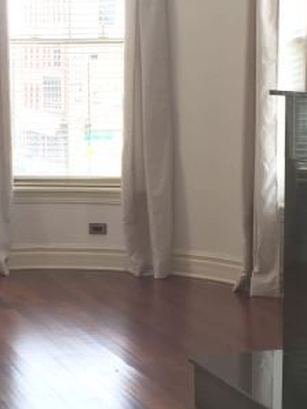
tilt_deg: -5.5
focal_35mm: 100
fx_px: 1182
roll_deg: +0.3
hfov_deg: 14.7
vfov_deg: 19.6
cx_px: 76
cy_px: 179
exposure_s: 1/120
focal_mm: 4.15
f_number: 2.2
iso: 50
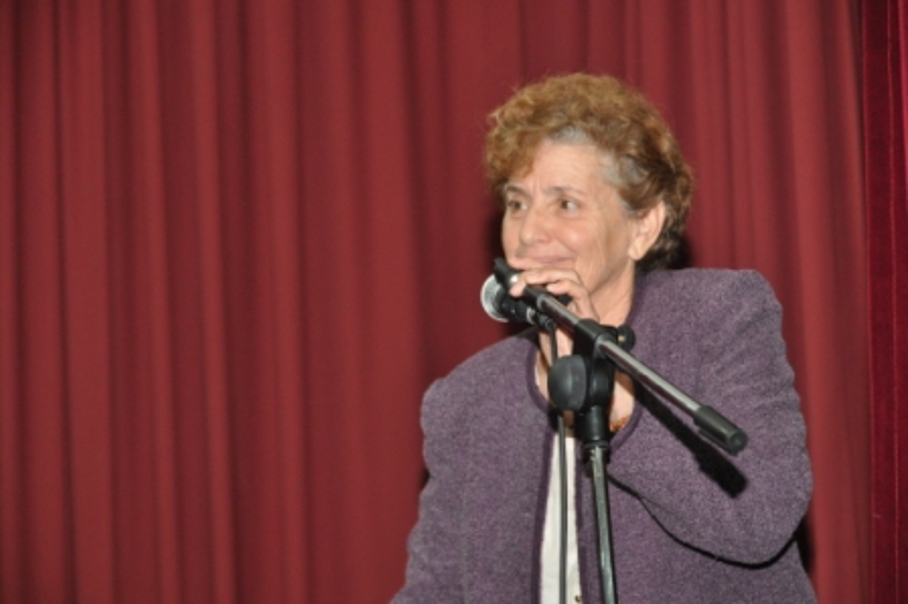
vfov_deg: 11.1
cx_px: 454
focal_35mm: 123
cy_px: 302
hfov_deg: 16.7
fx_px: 3100
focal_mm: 82
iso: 800
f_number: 5
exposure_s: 1/60
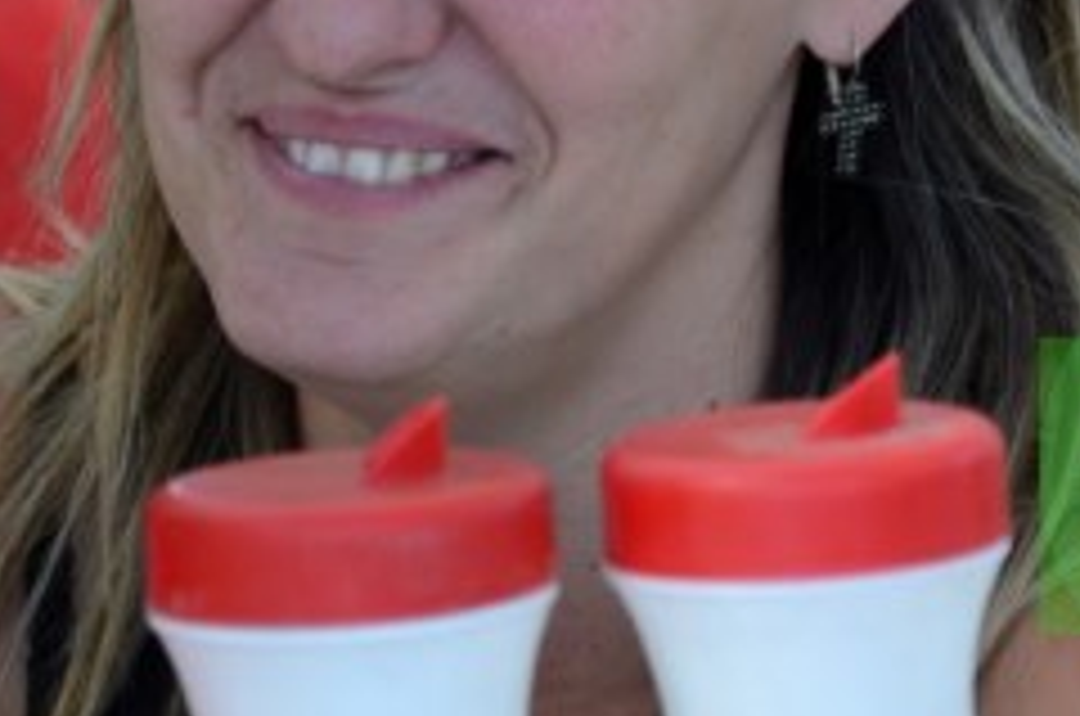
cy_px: 122
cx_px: 567
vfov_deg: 2.4
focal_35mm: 561
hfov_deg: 3.7
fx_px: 16796
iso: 250
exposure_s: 1/80
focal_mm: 140
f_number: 5.6
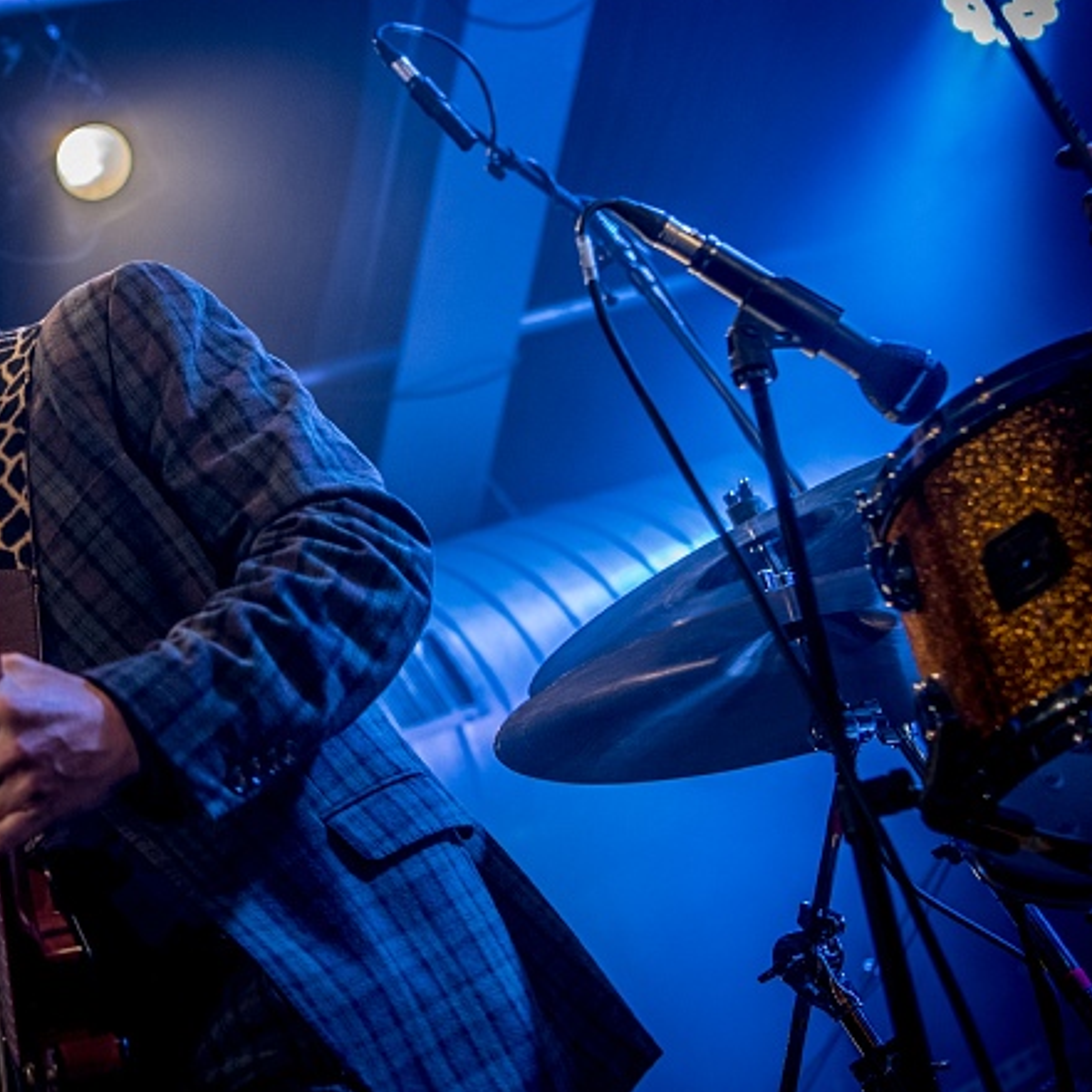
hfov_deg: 21.7
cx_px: 238
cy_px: 518
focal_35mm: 79
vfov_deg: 21.9
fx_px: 2820
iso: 640
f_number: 2.8
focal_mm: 38
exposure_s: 1/125
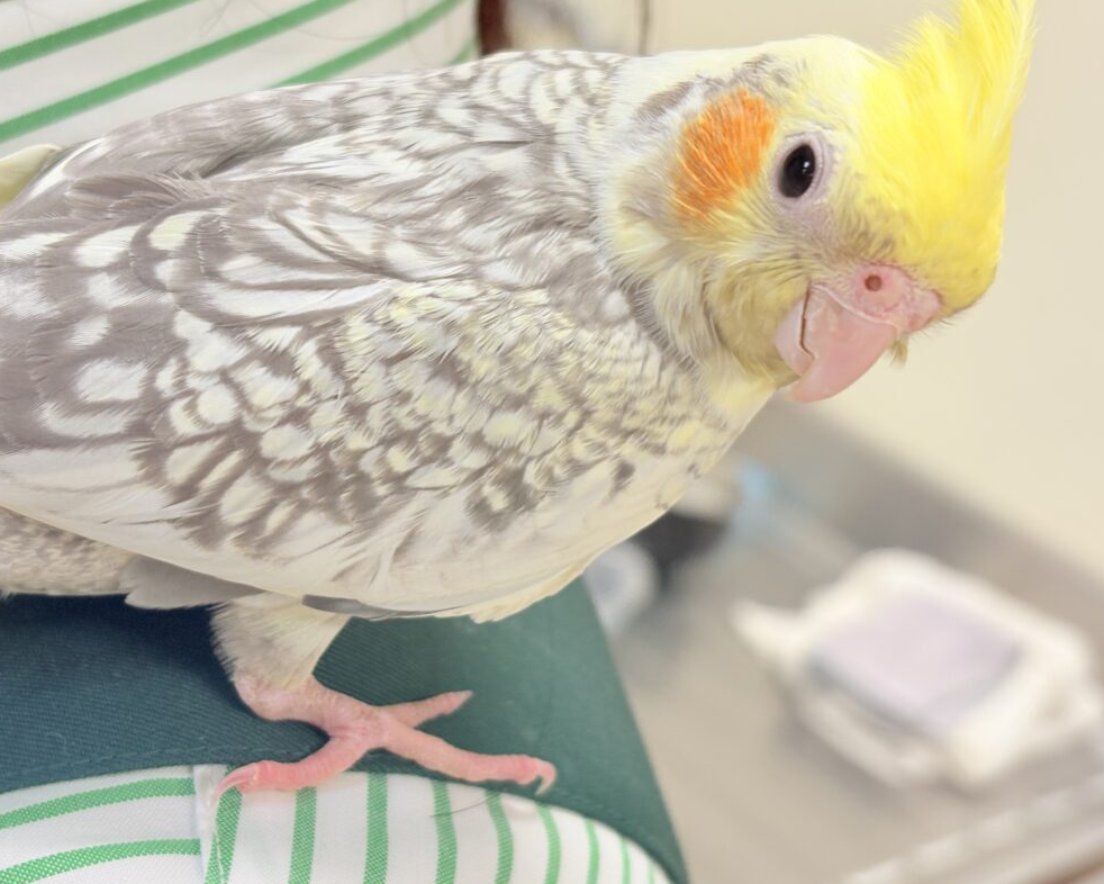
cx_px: 470
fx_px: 2026
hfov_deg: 30.4
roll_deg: -19.2
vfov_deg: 24.6
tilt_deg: -20.2
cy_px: 413
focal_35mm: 62
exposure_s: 1/98
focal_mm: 5.96
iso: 50
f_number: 1.6
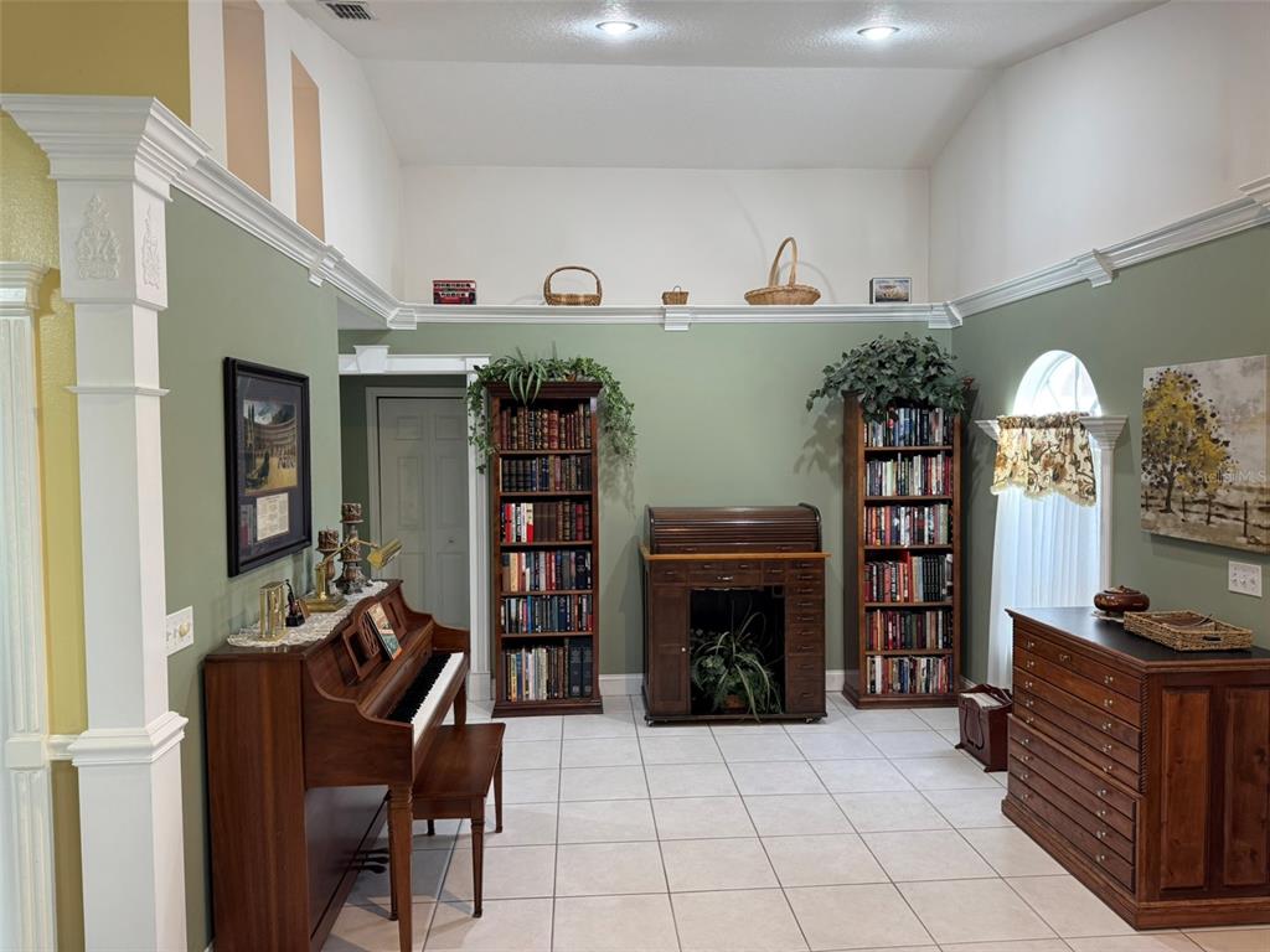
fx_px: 881
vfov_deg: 56.8
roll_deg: +0.3
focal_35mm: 24
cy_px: 476
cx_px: 635
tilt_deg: -3.1
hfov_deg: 71.6
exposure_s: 1/120
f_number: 1.78
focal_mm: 6.76
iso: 200
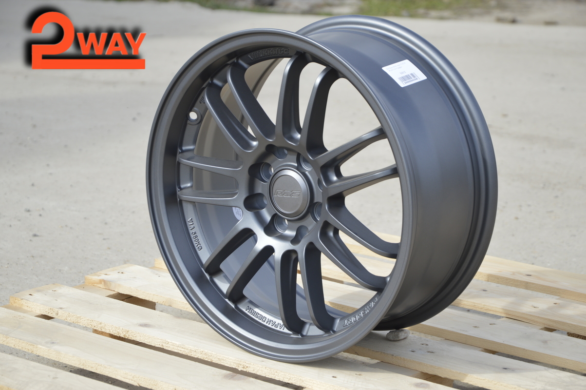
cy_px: 195
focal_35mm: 120
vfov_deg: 11.4
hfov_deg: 17.1
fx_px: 1952
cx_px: 293
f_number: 6.3
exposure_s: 1/160
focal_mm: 80
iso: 100
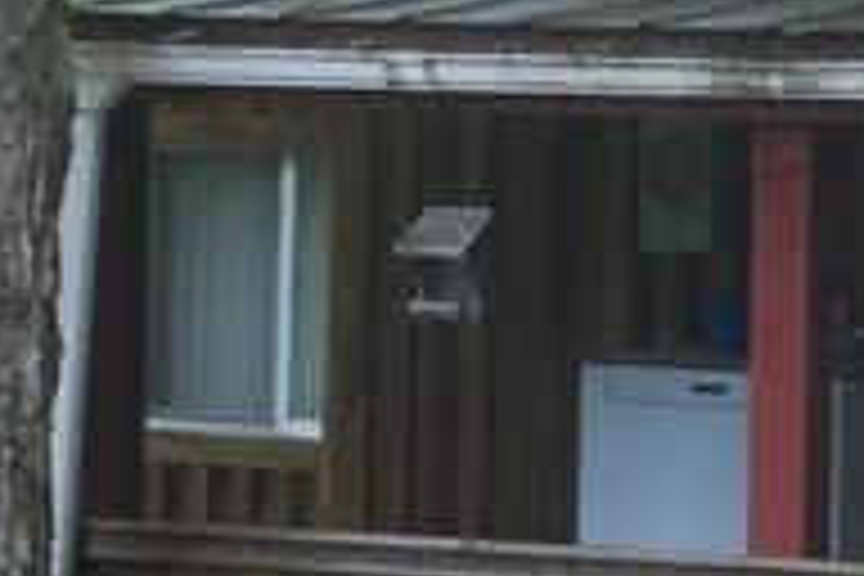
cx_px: 1060
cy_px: -135
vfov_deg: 4.5
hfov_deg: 6.7
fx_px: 7319
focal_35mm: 305
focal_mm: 36
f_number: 5.3
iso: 200
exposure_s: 1/40
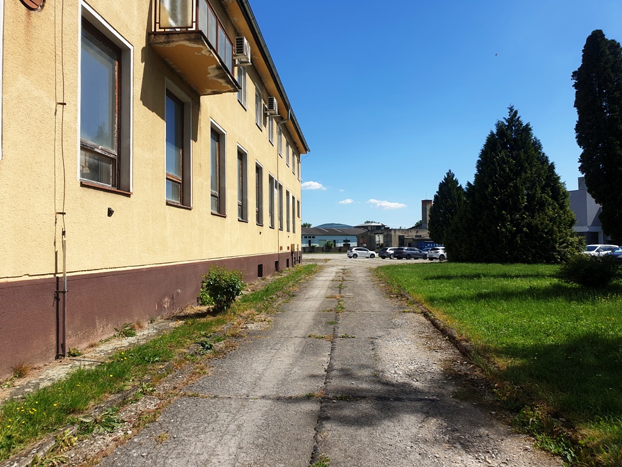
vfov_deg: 53.1
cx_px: 311
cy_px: 234
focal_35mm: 26
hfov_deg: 67.3
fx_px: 467
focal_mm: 4.3
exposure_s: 1/1799
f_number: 2.4
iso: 50
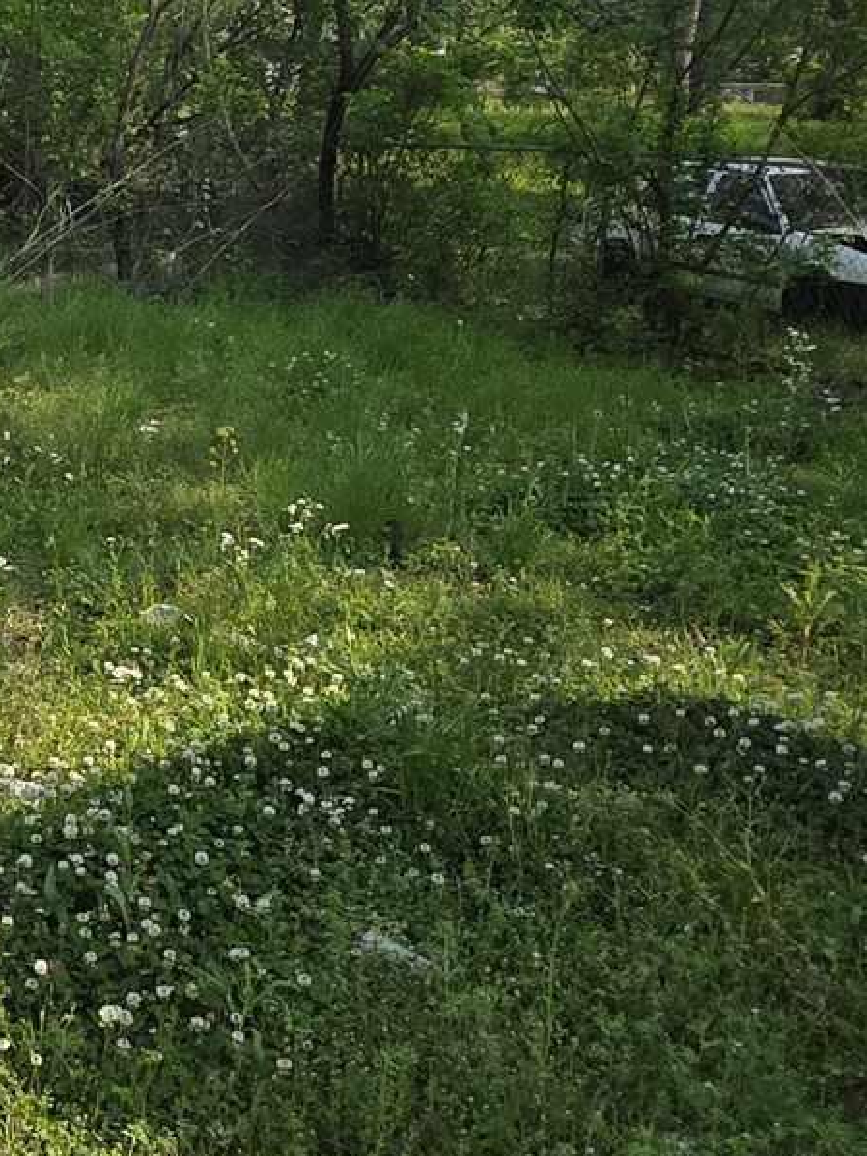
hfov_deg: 25.1
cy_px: 459
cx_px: -268
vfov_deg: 38.0
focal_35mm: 50
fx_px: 1670
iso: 50
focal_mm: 2.2
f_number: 1.9
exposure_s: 1/2000
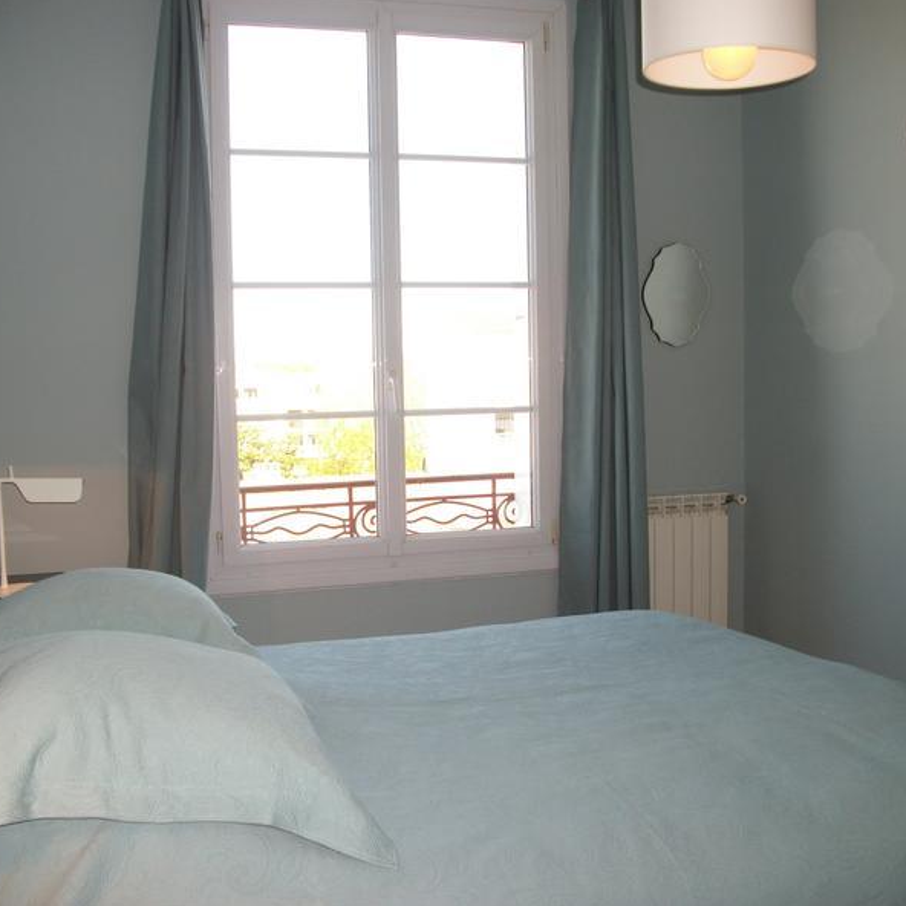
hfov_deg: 44.9
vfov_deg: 44.9
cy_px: 451
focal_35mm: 37
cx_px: 491
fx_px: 1096
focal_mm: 5.7
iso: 80
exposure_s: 1/125
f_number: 2.9
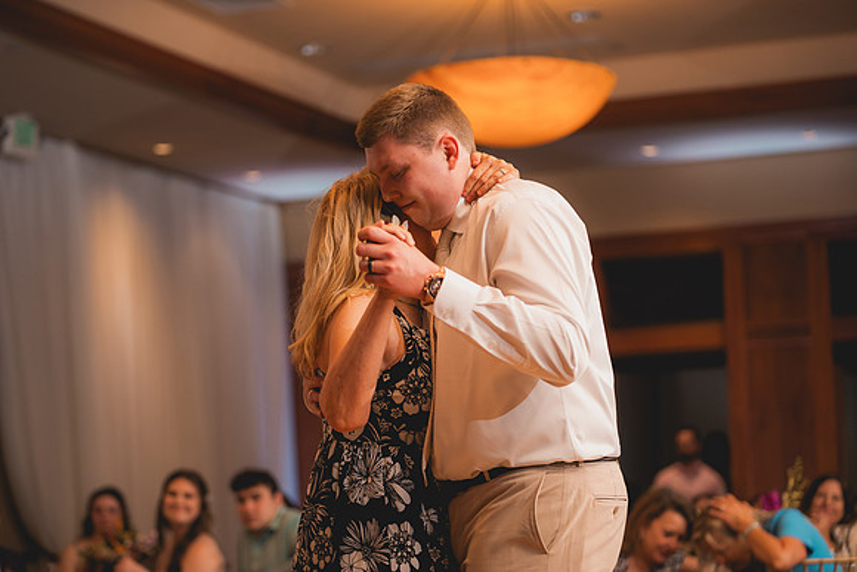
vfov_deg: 15.4
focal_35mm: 89
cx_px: 428
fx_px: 2119
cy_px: 286
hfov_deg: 22.9
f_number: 2.8
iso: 1000
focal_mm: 89
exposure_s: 1/250
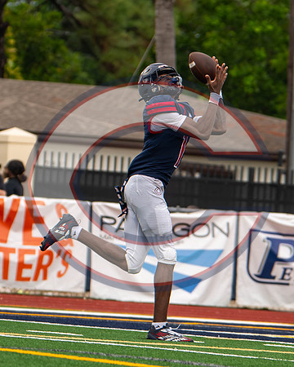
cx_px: 129
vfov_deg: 3.4
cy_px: 243
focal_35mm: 563
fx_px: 6119
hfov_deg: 2.8
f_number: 2.8
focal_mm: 122
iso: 400
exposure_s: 1/1000
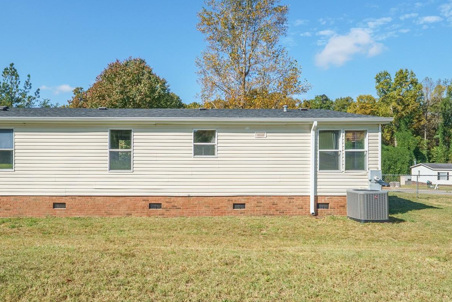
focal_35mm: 27
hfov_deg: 65.3
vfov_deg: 47.5
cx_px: 156
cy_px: 160
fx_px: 343
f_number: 8
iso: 400
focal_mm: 10.5
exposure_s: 1/4000
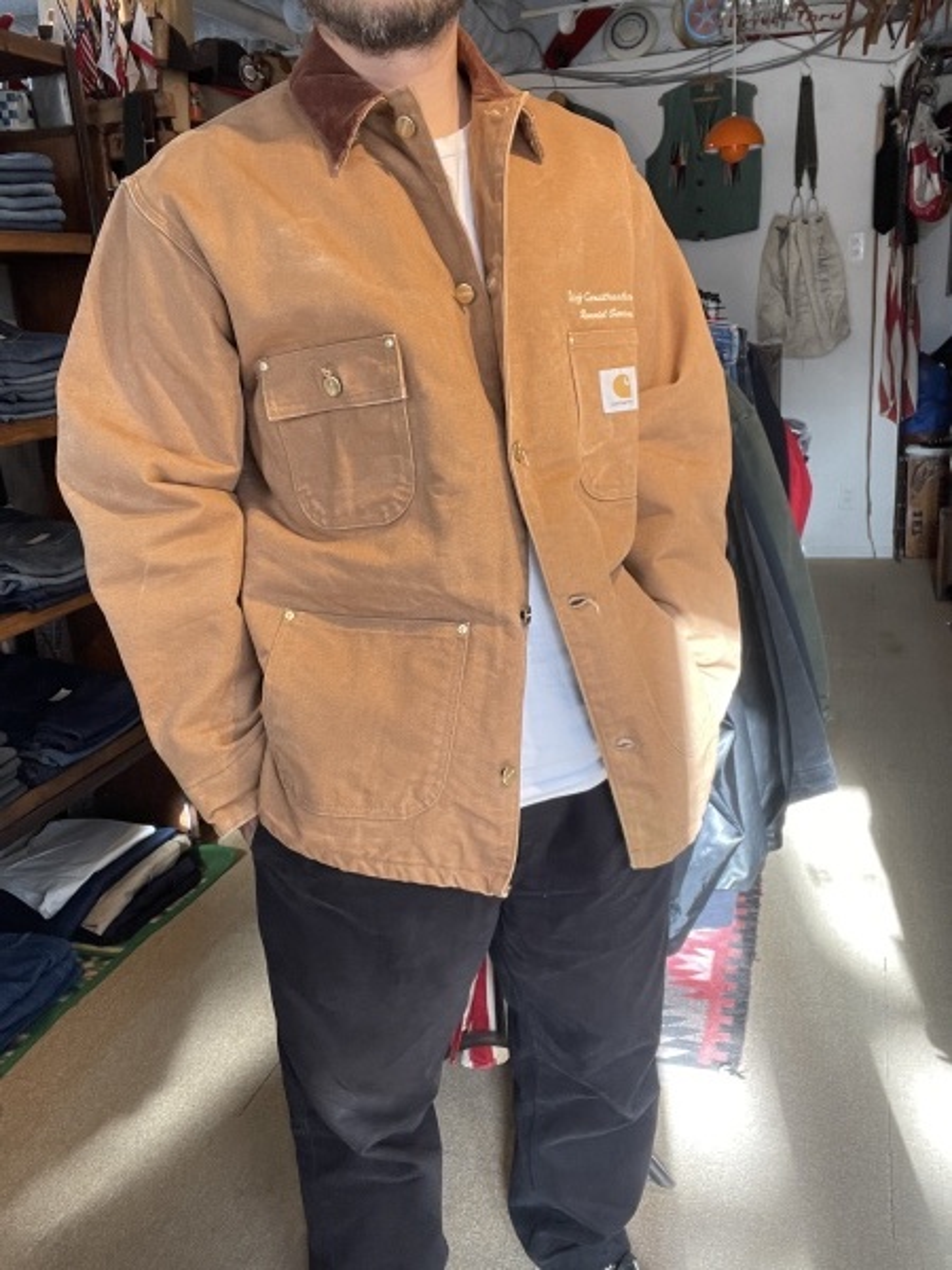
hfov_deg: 46.8
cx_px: 476
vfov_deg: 60.0
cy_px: 635
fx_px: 1100
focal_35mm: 30
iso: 100
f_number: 2.2
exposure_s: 1/68
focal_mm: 2.71
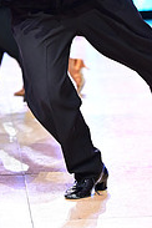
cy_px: -59
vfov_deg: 7.3
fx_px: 1767
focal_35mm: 279
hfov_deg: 4.9
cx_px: 5
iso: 1600
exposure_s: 1/320
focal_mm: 88
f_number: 2.8
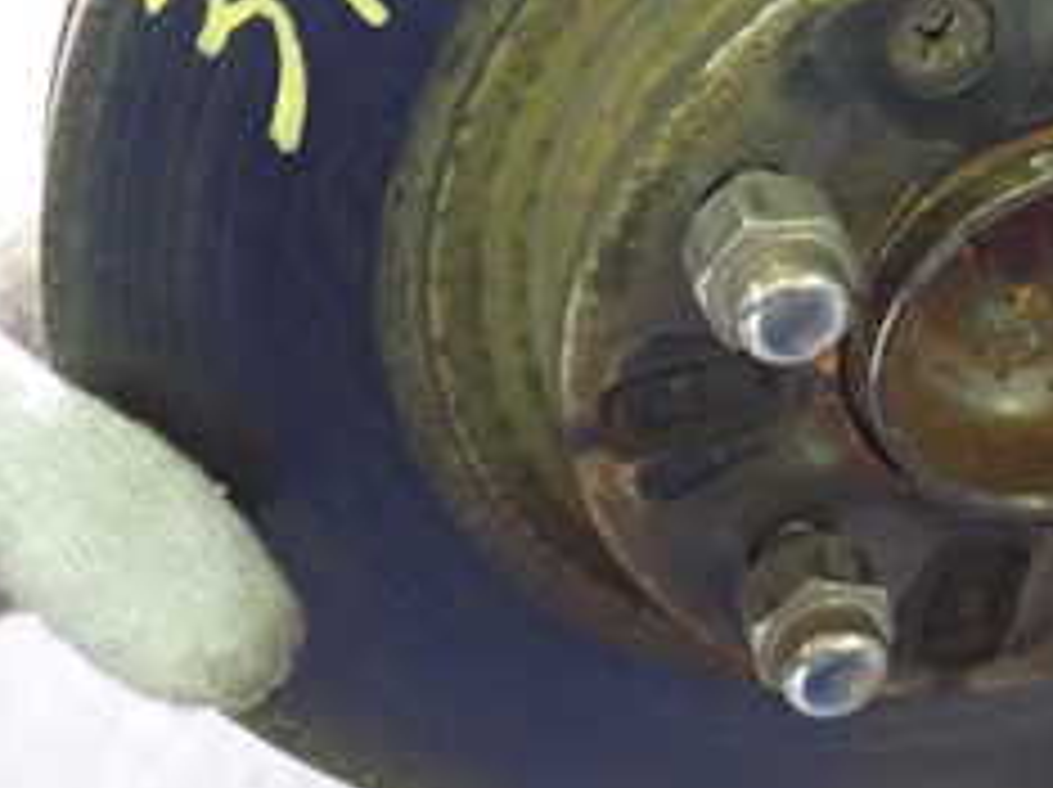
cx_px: 1012
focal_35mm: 77
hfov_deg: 24.4
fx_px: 2340
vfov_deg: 18.7
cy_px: 36
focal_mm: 5.4
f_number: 2.3
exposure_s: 1/40
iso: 800
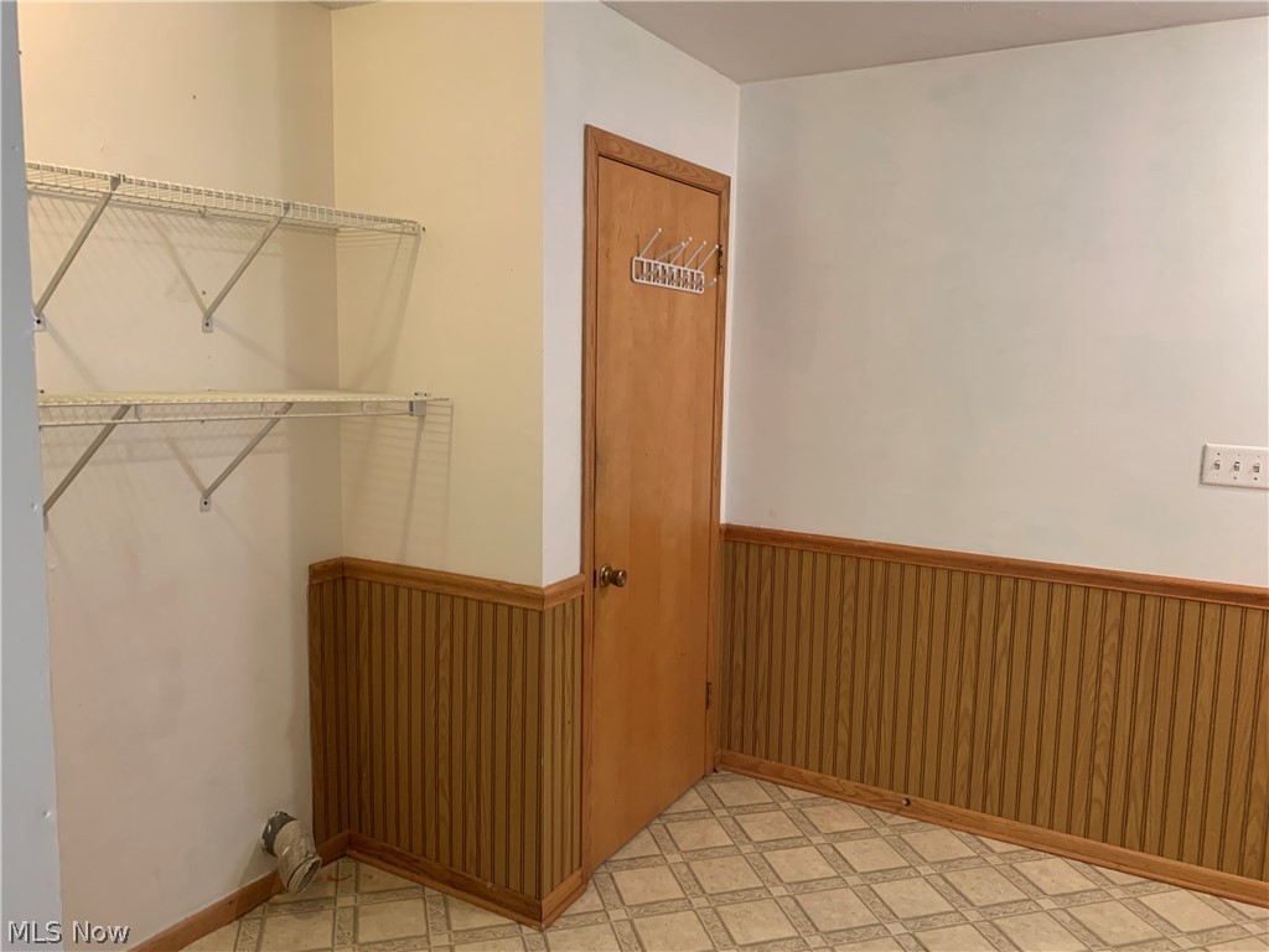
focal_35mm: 26
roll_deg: -0.7
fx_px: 953
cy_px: 476
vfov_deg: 53.1
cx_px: 634
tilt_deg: -8.9
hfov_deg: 67.3
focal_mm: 4.25
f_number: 1.8
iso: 200
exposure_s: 1/60
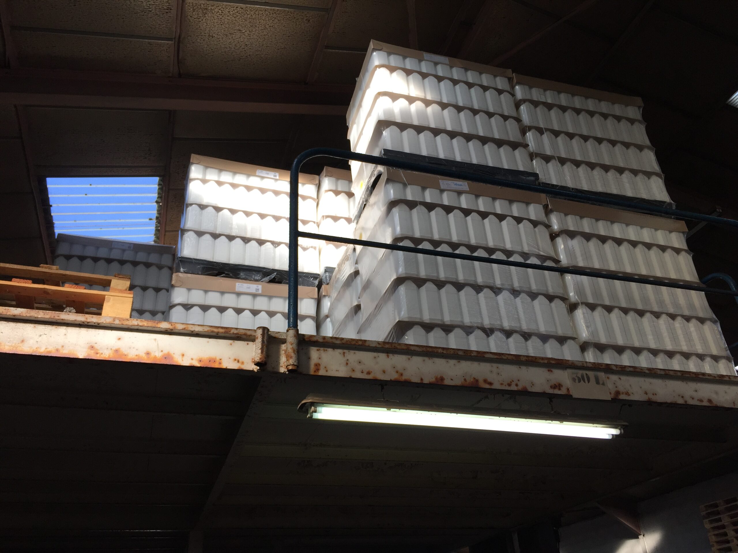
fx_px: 618
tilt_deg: +31.0
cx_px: 369
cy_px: 276
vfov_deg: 48.2
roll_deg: +0.6
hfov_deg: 61.7
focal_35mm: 29
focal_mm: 4.15
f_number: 2.2
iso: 32
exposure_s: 1/319
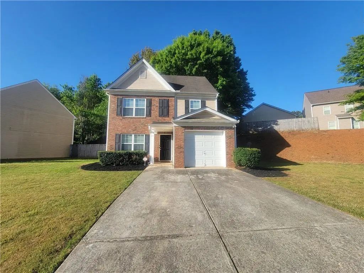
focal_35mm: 13
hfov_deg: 106.2
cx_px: 182
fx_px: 137
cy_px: 136
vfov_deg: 89.9
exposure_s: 1/1195
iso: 50
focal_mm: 2.2
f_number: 2.2
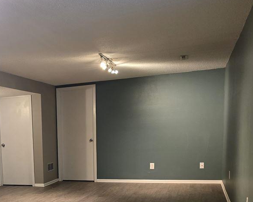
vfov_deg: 29.3
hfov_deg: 35.4
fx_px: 367
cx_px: 16
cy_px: 189
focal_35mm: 49
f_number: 1.7
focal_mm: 6.3
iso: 640
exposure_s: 1/60
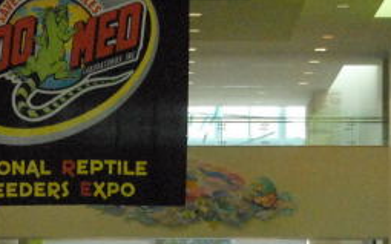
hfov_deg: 9.1
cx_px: 202
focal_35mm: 231
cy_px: 302
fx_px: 2460
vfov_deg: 5.6
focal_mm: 48
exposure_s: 1/1000
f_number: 6.3
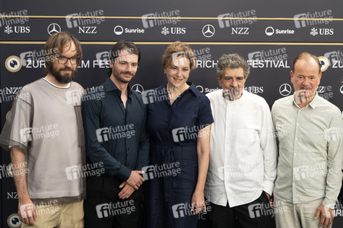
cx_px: 177
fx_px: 833
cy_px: 110
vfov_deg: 15.6
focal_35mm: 87
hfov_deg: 23.3
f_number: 4.5
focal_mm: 82
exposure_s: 1/200
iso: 400
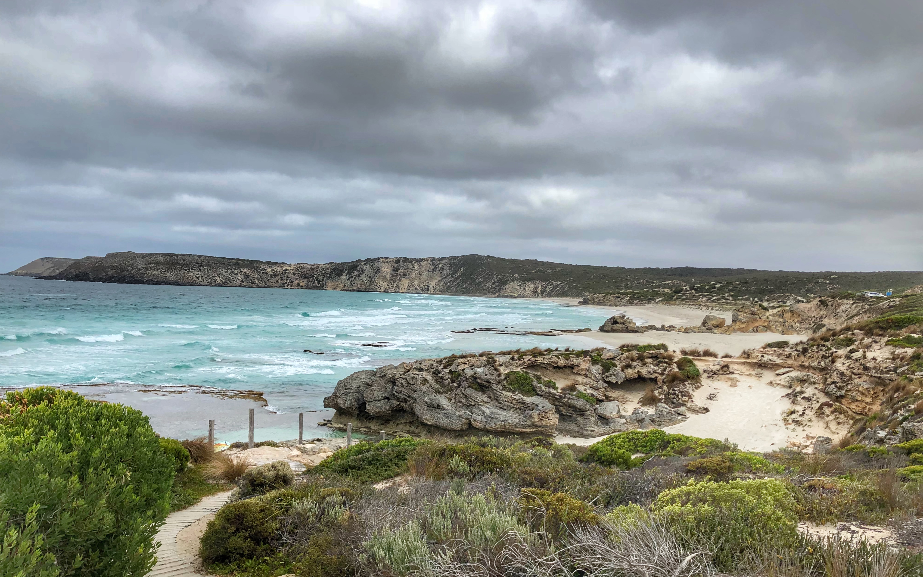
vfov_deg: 41.6
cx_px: 457
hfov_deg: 62.9
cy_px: 349
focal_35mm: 30
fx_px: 755
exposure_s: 1/2000
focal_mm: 3.99
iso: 20
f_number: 1.8
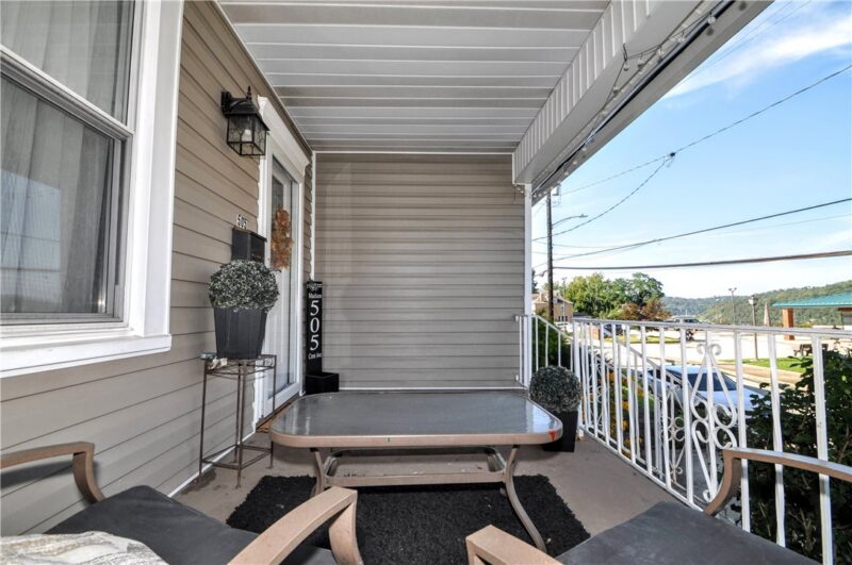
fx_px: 354
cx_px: 426
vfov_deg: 77.2
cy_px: 282
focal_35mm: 15
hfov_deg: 100.5
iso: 320
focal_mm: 10
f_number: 10
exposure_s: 1/200
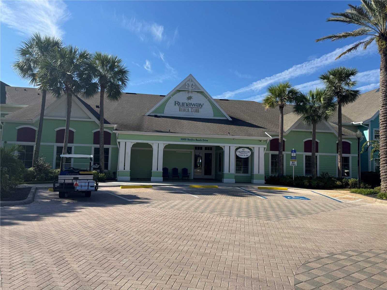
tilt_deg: +4.5
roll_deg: -1.1
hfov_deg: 71.6
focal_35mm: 24
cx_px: 194
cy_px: 145
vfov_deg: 56.8
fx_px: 268
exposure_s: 1/4608
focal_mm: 6.76
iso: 80
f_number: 1.78
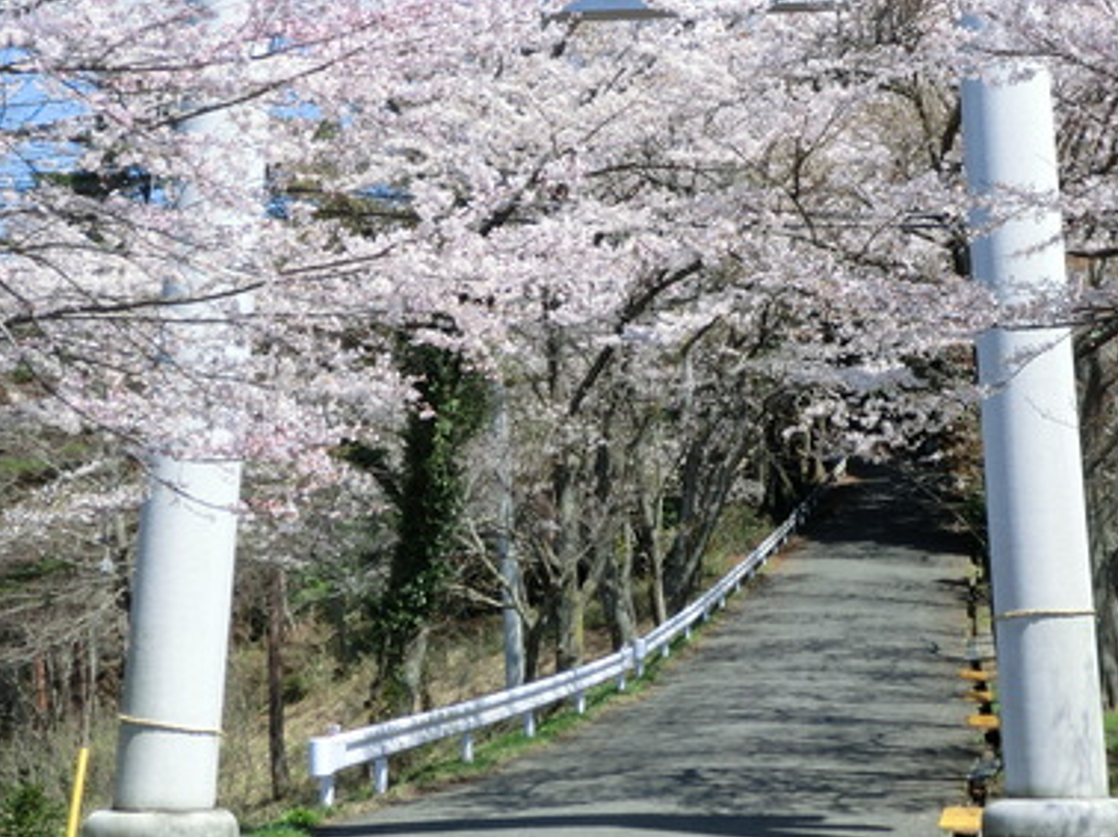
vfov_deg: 21.1
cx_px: 772
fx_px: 2227
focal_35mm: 69
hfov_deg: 27.9
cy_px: 222
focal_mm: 7.9
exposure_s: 1/640
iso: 100
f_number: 3.4
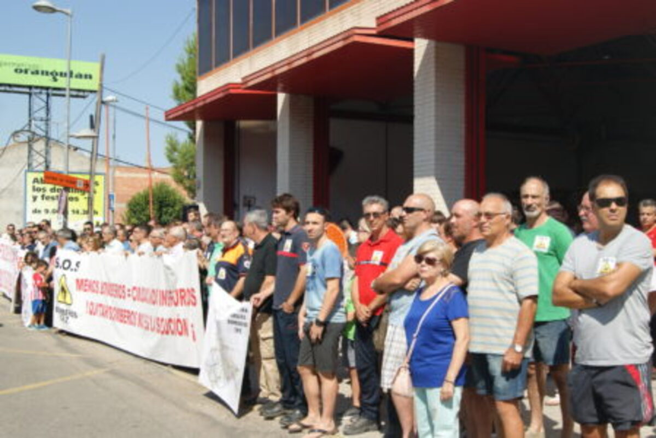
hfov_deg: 43.6
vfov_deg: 29.9
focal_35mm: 45
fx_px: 821
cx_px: 328
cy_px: 219
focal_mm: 30
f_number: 11
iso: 100
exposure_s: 1/125
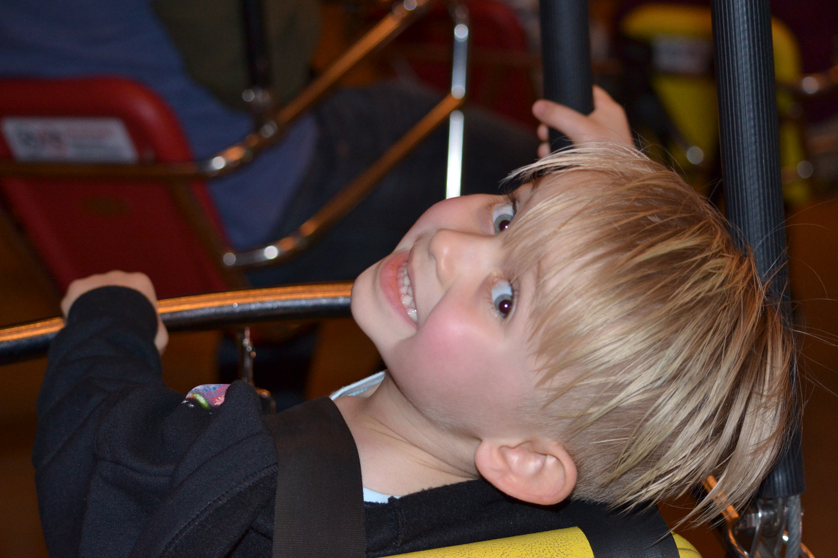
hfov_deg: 24.6
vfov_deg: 16.6
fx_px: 1920
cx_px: 419
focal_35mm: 82
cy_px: 279
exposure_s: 1/60
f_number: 4.5
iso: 1100
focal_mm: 55
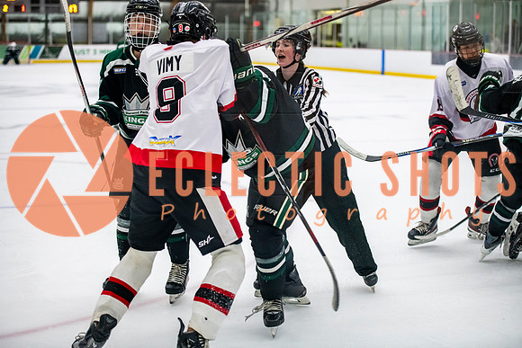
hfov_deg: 28.8
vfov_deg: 19.5
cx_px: 261
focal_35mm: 70
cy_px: 174
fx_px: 1015
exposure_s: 1/640
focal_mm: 70
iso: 3200
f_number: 3.2
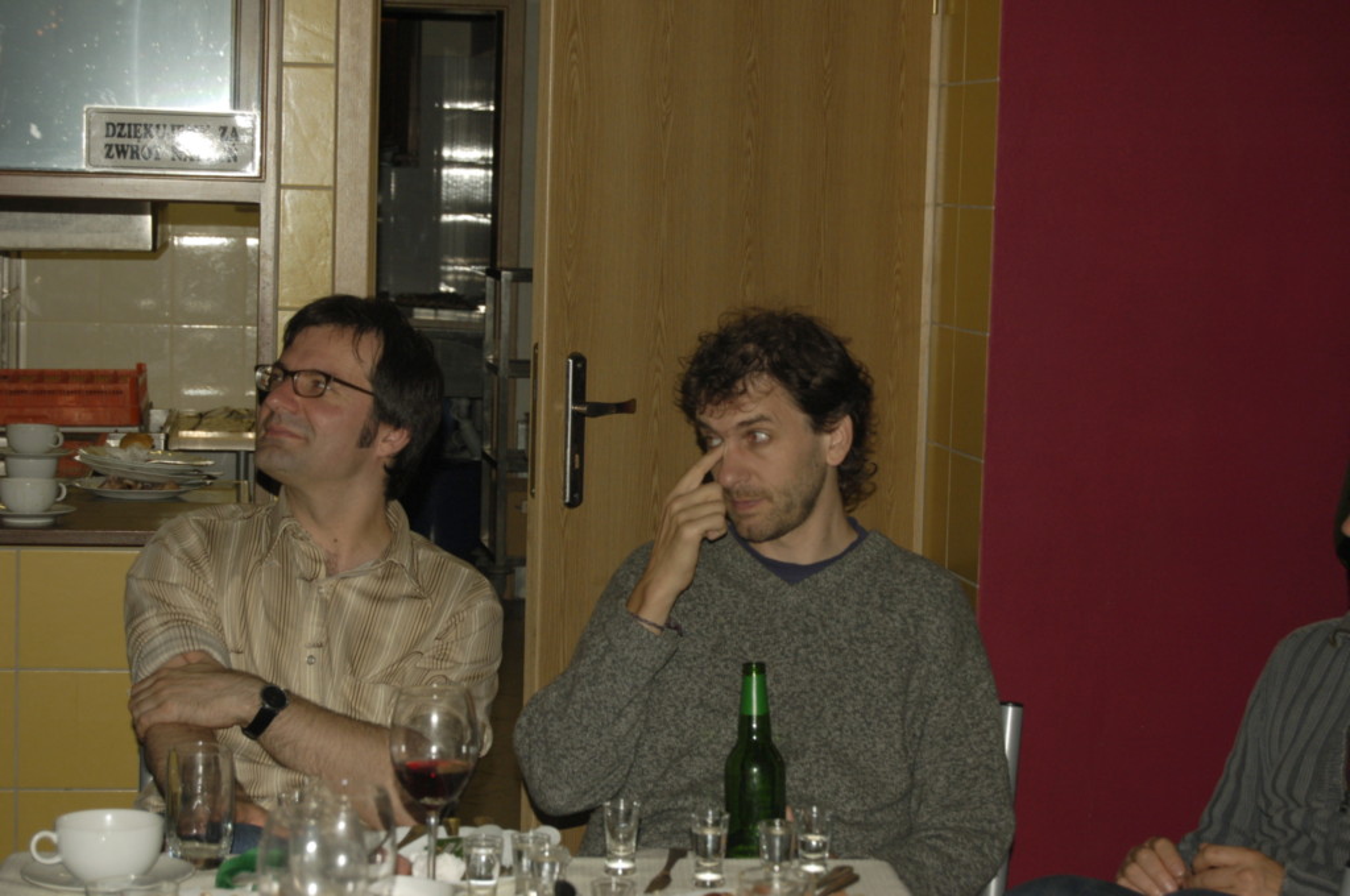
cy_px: 448
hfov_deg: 24.6
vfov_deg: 16.5
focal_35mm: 82
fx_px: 3090
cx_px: 675
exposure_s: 1/60
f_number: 5.6
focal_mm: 55
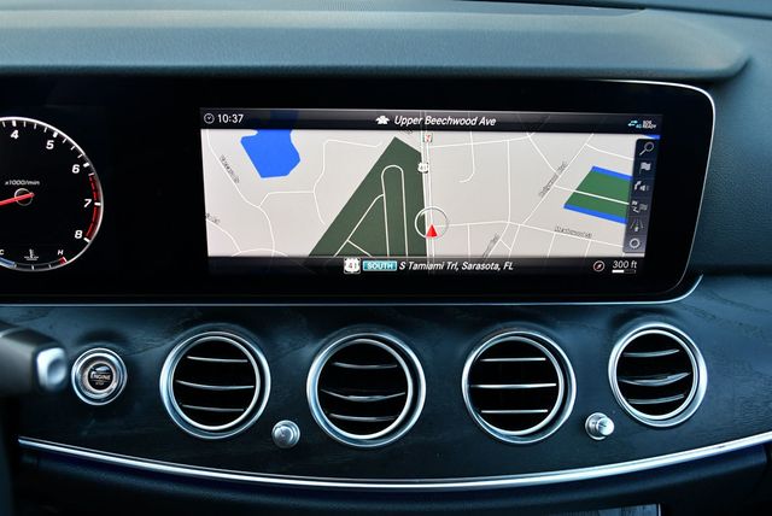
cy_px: 258
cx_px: 386
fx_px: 773
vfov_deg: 36.9
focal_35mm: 36
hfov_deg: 53.1
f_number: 3.5
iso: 800
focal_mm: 18
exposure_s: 1/250
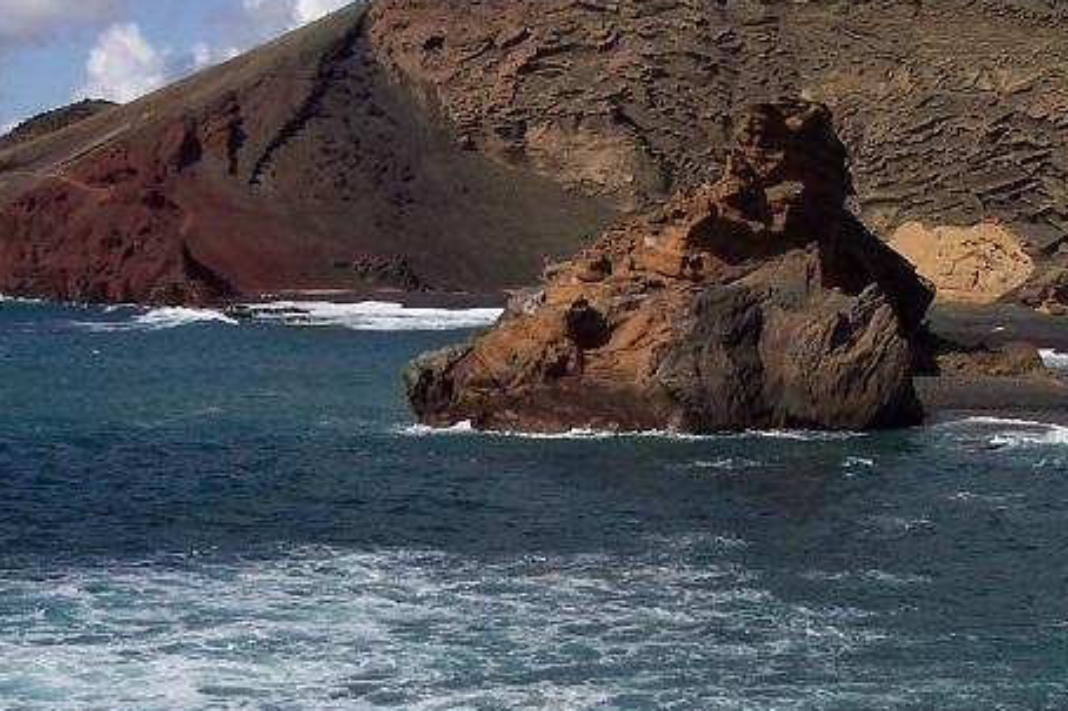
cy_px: 392
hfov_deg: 30.0
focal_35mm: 67
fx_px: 1986
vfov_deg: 20.3
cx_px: 673
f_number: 4.8
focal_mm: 8
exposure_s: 1/1000
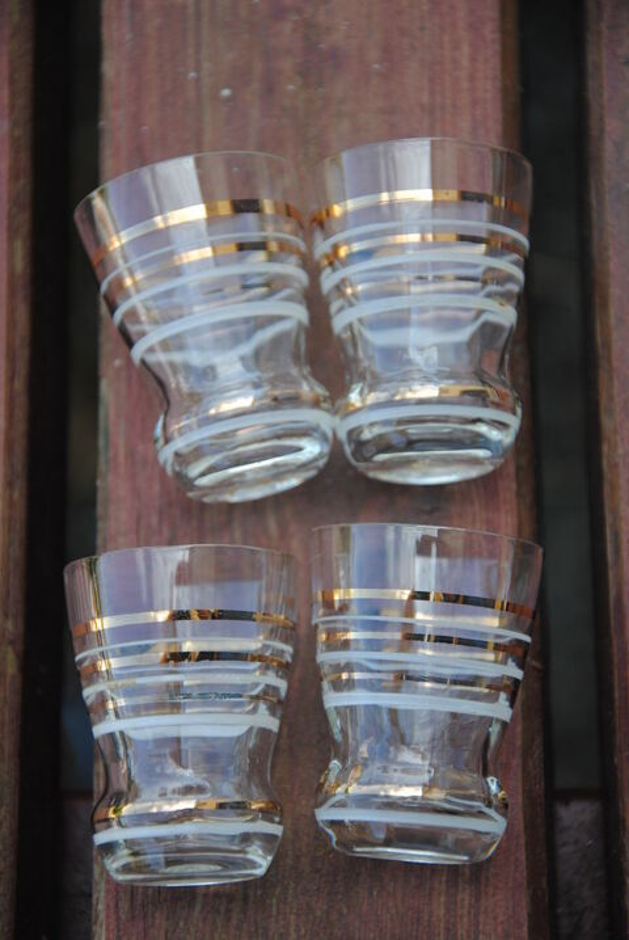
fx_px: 3332
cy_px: 470
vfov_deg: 16.1
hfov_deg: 10.8
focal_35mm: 128
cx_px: 314
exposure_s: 1/250
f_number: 5.6
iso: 200
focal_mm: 85
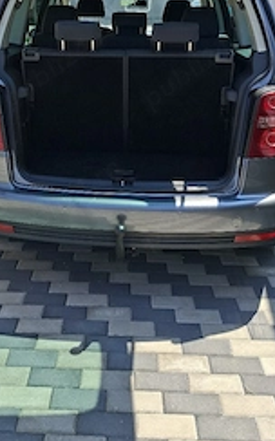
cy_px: 85
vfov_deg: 46.6
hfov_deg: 31.7
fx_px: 481
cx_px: 98
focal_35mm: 40
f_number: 1.8
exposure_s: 1/1429
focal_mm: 5.54
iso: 50
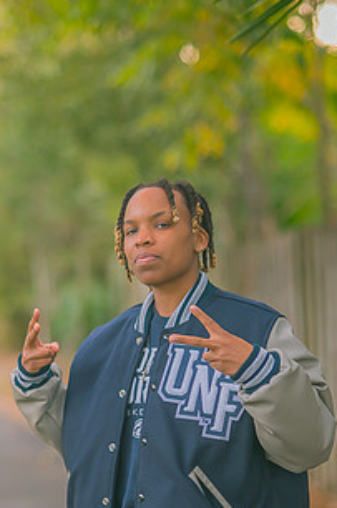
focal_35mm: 125
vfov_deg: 16.4
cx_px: 137
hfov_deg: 10.9
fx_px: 1761
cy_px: 335
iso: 400
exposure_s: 1/200
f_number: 2.2
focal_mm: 85
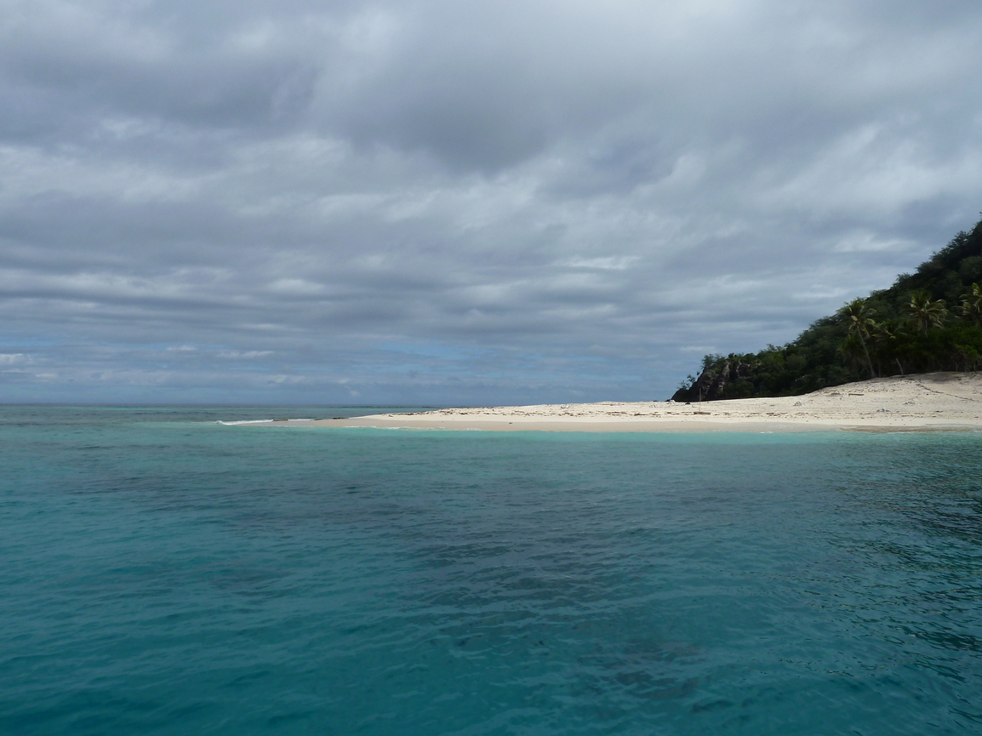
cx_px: 481
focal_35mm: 26
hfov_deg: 67.3
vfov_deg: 53.0
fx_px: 737
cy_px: 382
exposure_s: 1/640
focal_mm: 4.1
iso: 80
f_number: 5.6
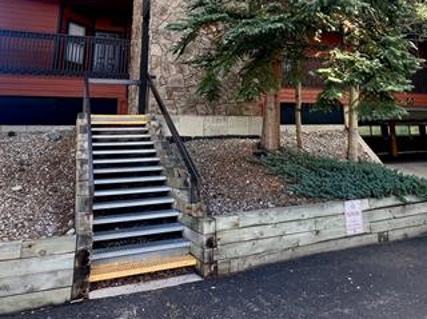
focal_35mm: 26
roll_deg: +1.7
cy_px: 5
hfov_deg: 62.6
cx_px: 331
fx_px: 320
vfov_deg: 45.3
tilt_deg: +15.1
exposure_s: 1/99
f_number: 1.8
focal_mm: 1.57
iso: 40
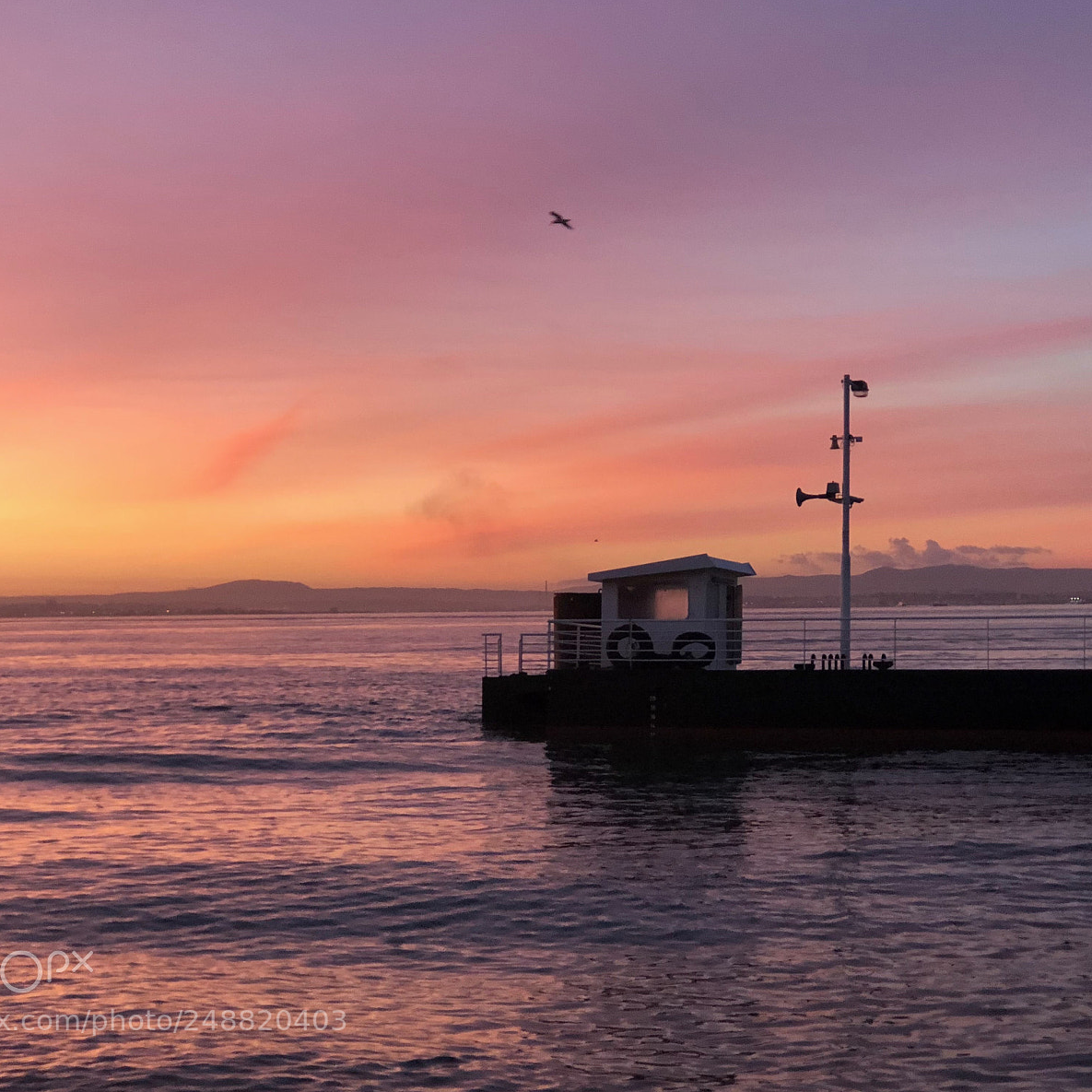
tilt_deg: -0.1
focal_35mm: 68
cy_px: 540
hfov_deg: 25.3
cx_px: 602
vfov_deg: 25.4
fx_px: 2427
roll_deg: +0.5
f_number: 2.8
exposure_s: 1/100
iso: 400
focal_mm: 6.6
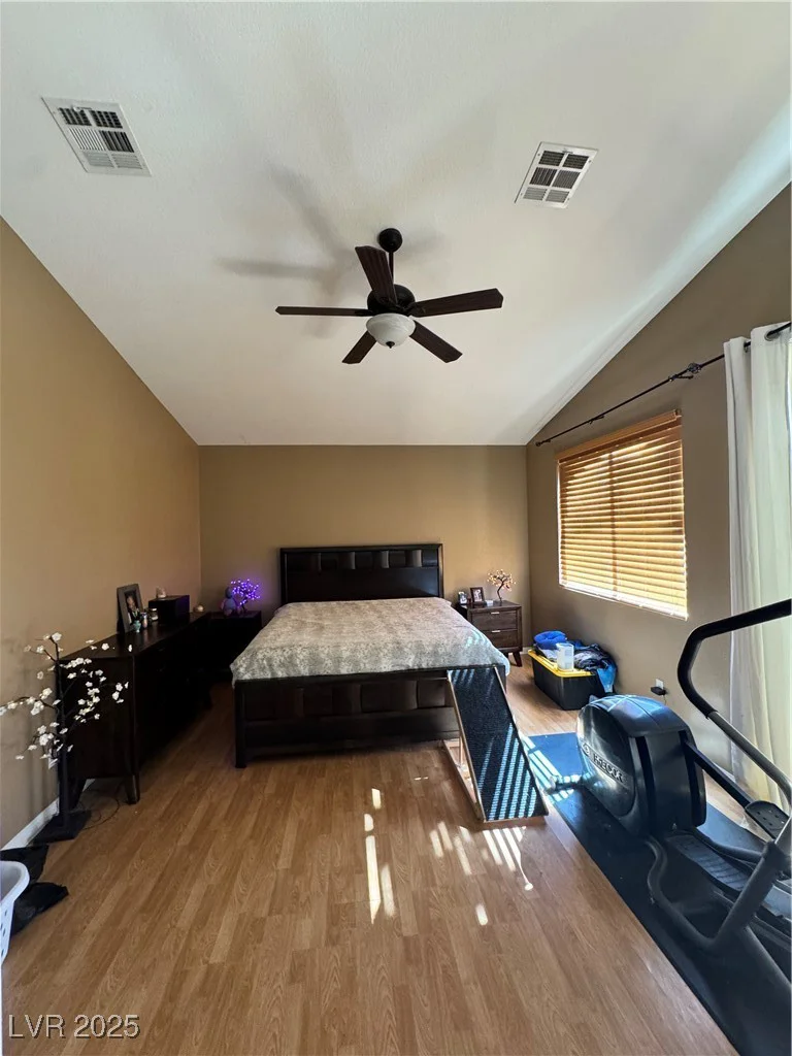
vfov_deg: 102.1
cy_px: 528
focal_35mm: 14
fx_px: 427
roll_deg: +1.4
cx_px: 396
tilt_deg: +1.0
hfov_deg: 85.7
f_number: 2.2
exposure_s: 1/60
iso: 400
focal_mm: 2.22
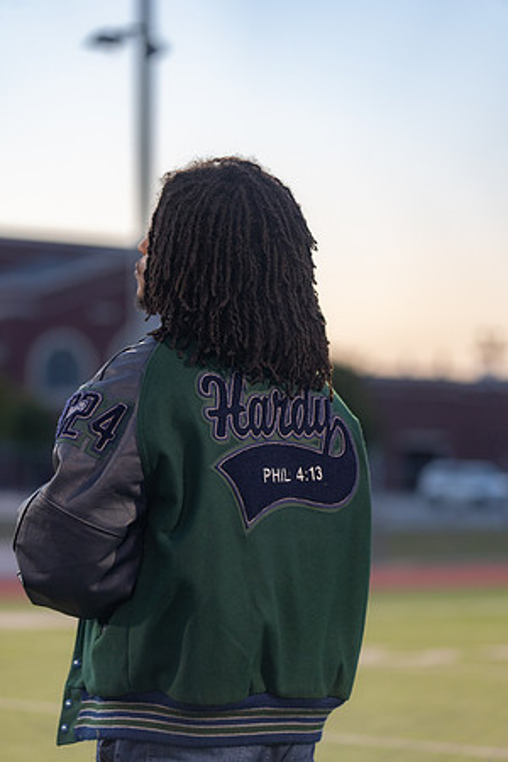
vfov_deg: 18.8
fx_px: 2307
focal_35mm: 109
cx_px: 254
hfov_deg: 12.6
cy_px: 381
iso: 1000
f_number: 2.8
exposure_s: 1/320
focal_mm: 109
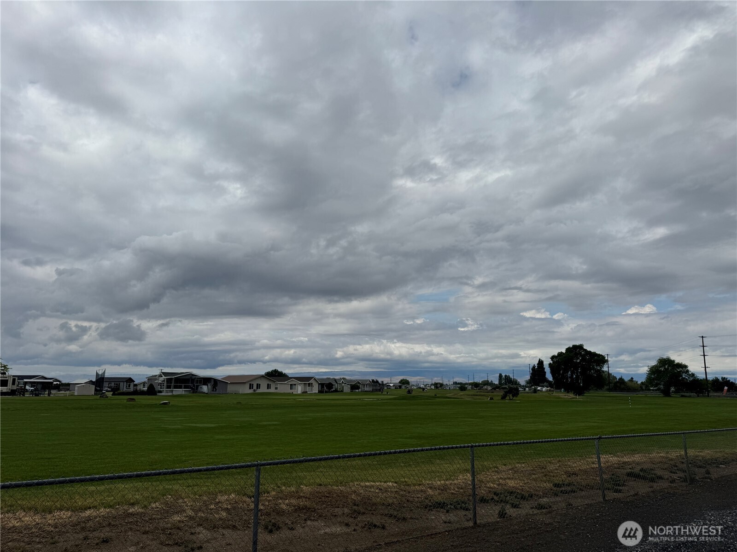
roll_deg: -0.6
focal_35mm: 24
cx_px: 368
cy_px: 276
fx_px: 511
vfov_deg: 56.8
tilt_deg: +11.7
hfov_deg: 71.6
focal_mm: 6.76
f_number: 1.78
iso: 64
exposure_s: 1/12346
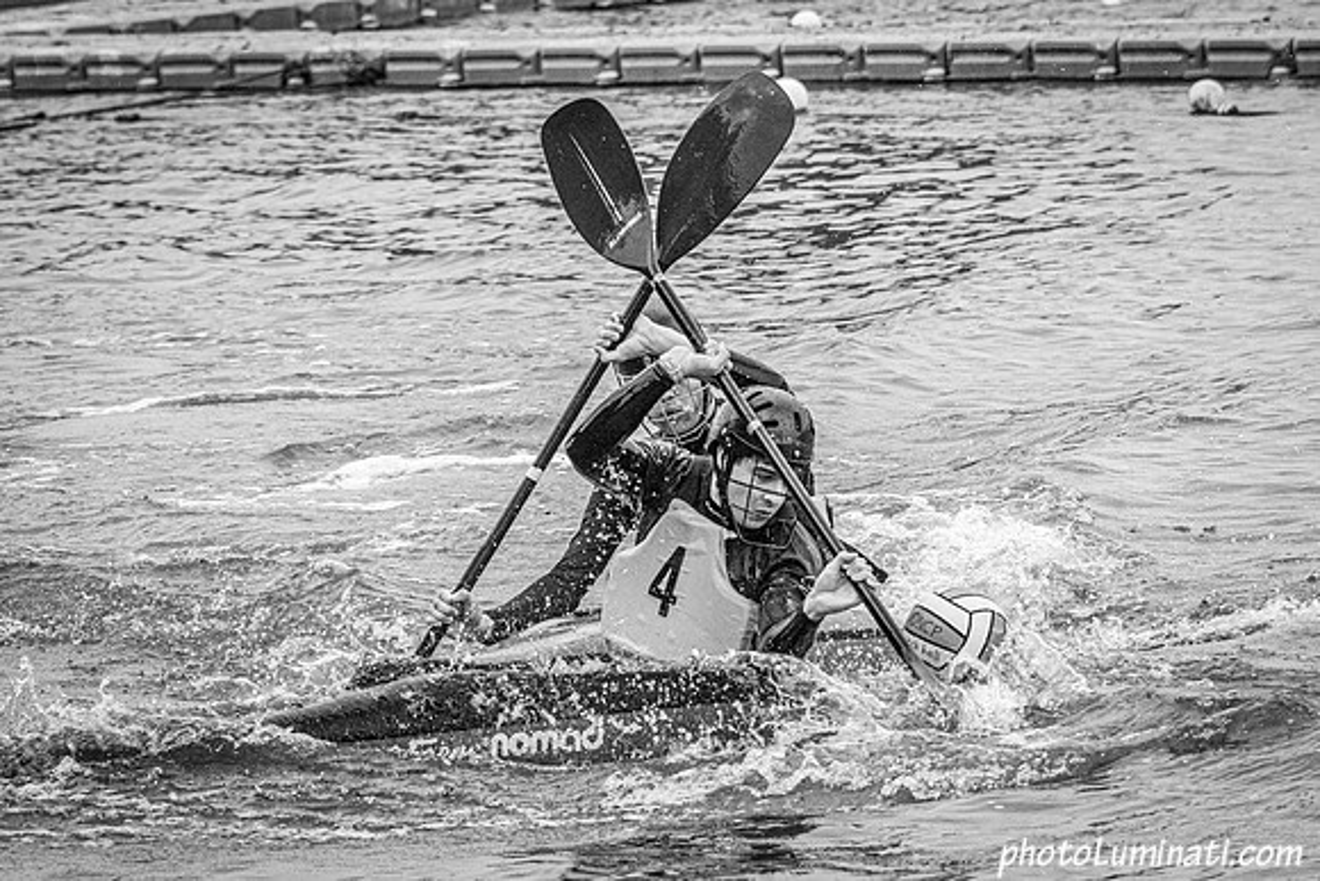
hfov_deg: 7.3
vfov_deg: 4.9
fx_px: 10308
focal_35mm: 281
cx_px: 599
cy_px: 565
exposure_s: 1/2500
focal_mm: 165
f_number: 8
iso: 3200
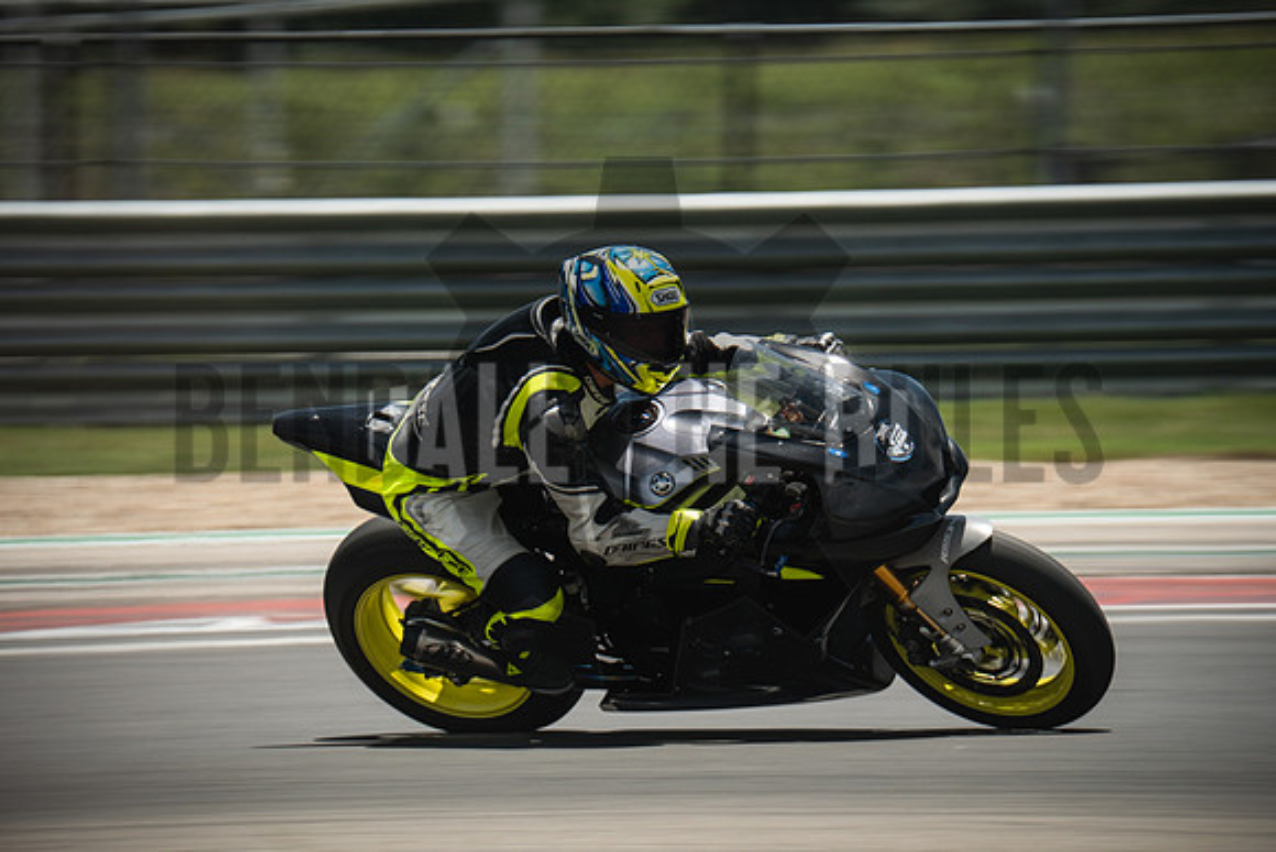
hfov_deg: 3.4
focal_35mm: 600
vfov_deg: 2.3
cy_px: 426
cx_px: 638
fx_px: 21271
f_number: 8
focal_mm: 400
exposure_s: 1/250
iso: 160
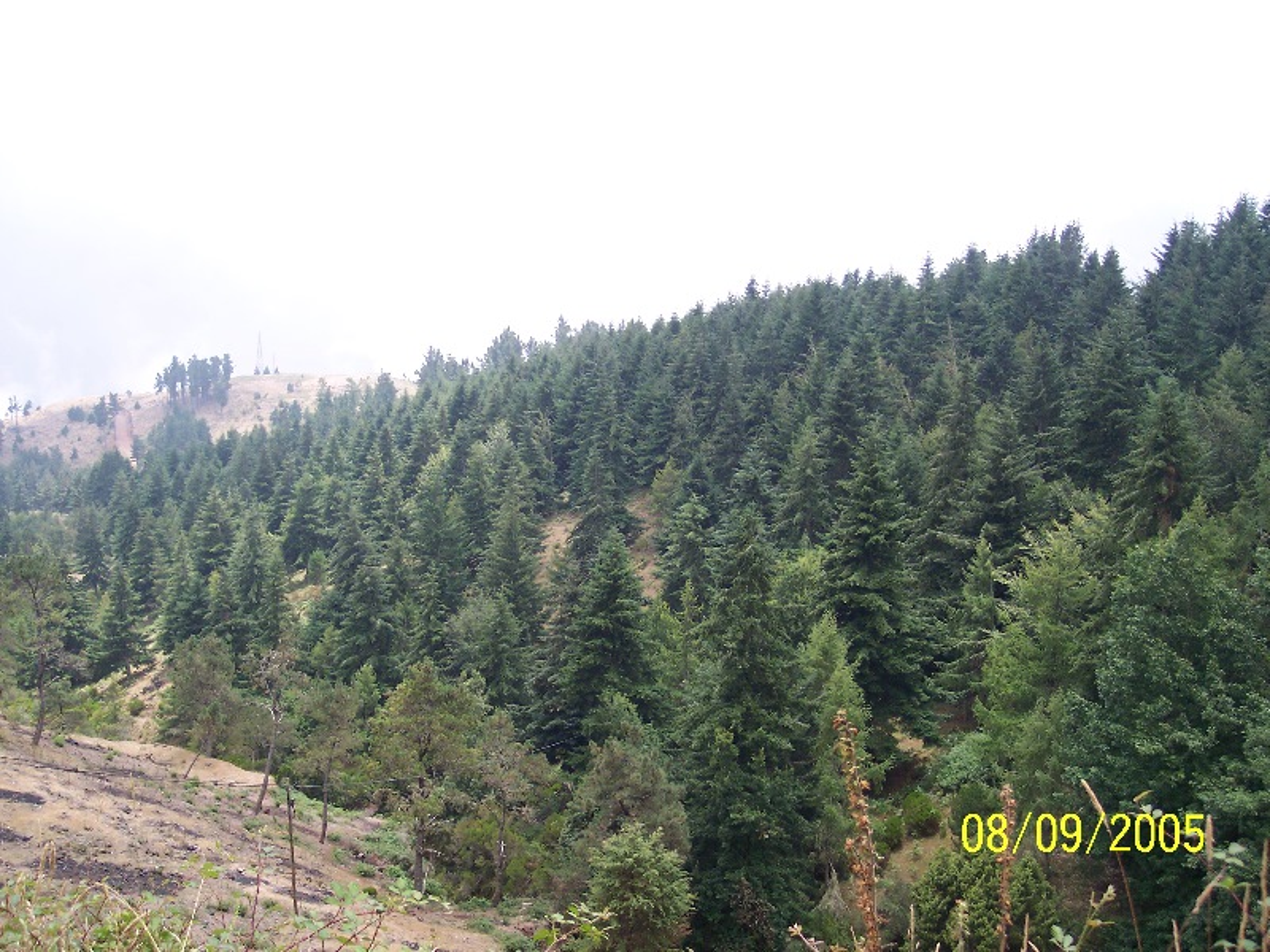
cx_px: 635
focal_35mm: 38
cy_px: 476
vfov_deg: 37.7
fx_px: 1394
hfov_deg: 49.0
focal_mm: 8
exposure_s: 1/700
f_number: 2.8
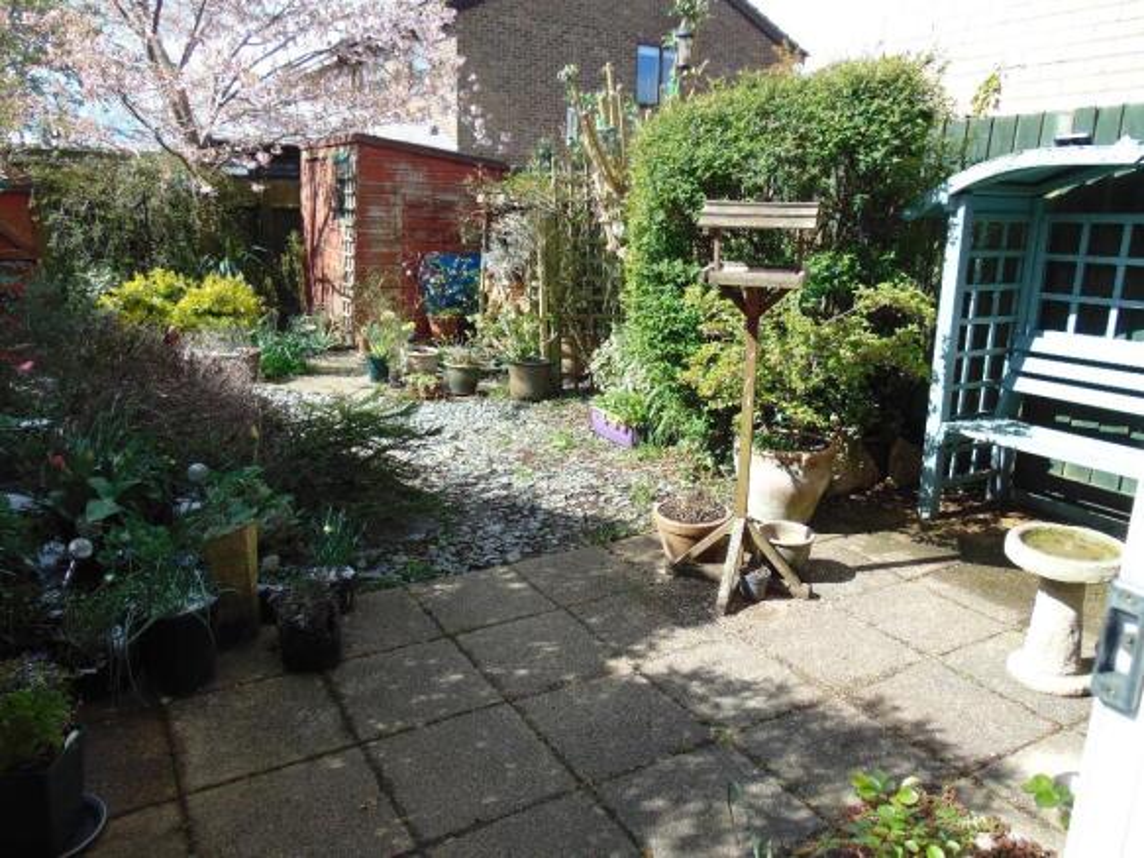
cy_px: 429
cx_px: 572
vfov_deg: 54.9
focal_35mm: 25
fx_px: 826
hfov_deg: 69.4
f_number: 3
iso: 80
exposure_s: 1/400
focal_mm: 4.5
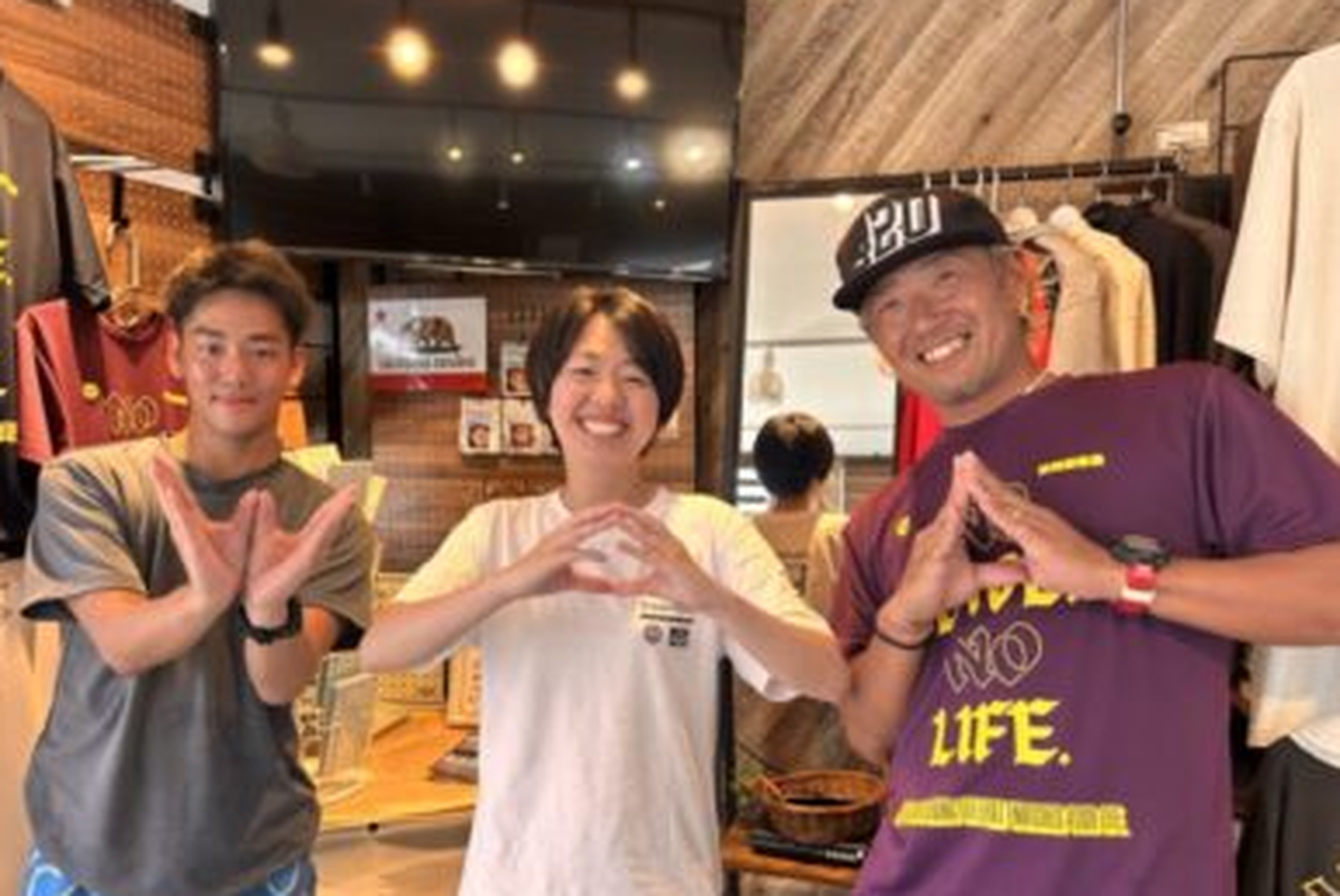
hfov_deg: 65.4
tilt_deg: -7.6
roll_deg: +0.3
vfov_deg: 46.4
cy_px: 500
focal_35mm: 28
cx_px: 656
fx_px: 1043
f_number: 1.5
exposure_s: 1/60
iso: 64
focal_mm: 5.7
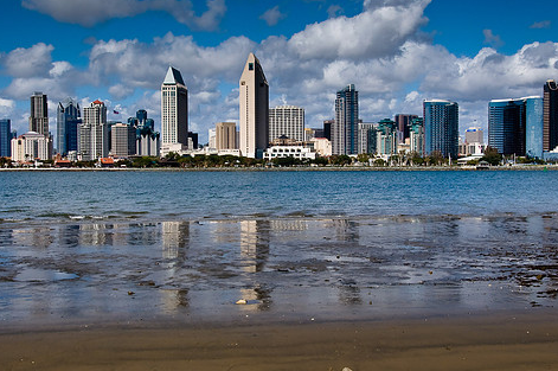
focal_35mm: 48
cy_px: 163
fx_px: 743
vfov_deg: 28.0
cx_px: 281
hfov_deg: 41.2
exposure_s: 1/200
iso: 200
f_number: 18
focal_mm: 26
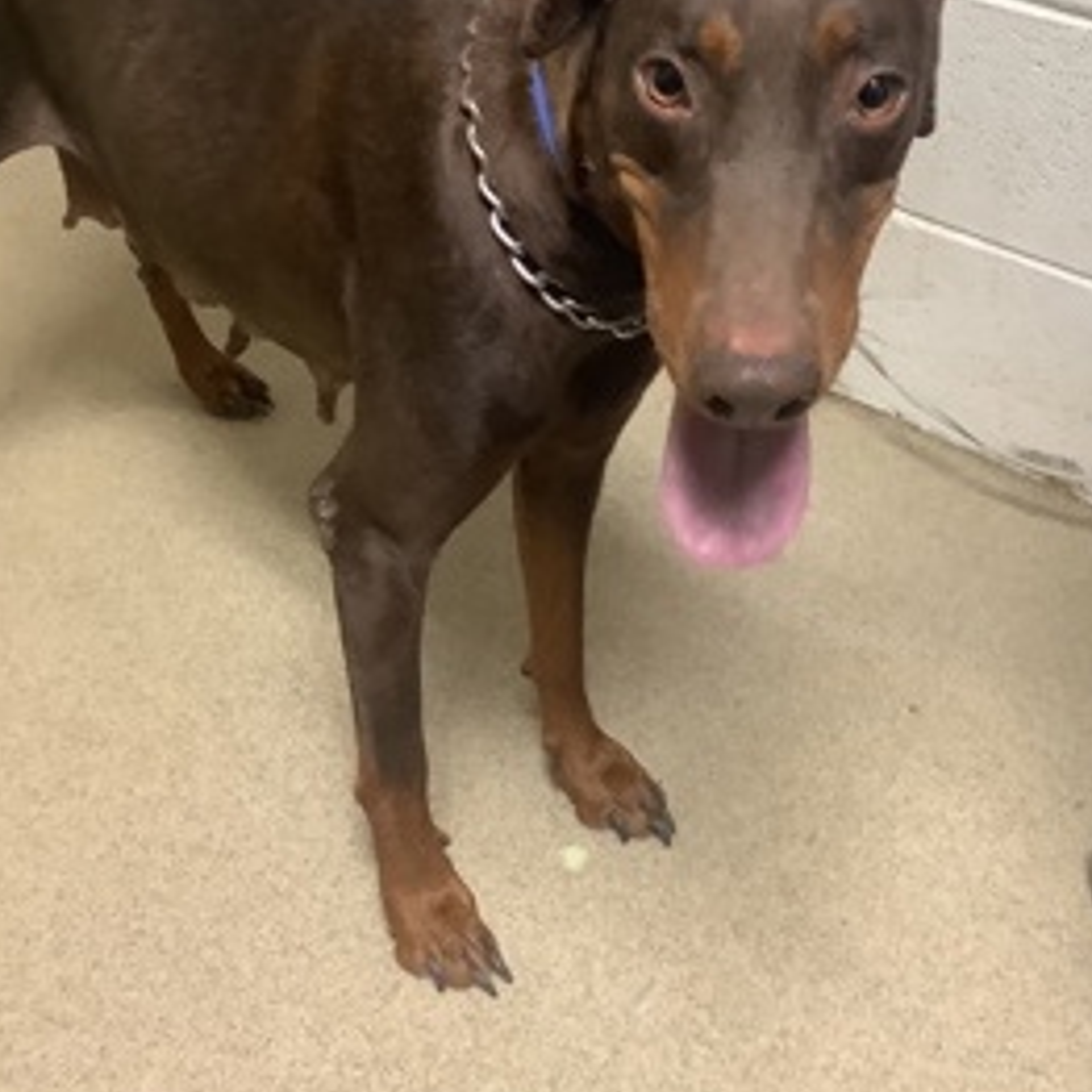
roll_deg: -0.9
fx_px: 1570
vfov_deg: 38.2
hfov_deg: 38.3
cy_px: 429
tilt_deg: -36.1
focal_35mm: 44
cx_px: 619
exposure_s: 1/40
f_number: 2.4
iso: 320
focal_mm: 3.3
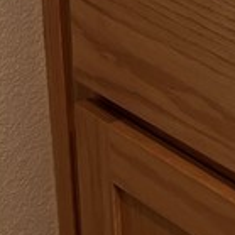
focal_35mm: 169
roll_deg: +3.0
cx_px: 249
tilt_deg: -5.8
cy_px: -404
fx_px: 1298
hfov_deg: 10.2
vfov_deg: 8.9
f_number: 1.5
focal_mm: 5.7
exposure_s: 1/60
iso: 80
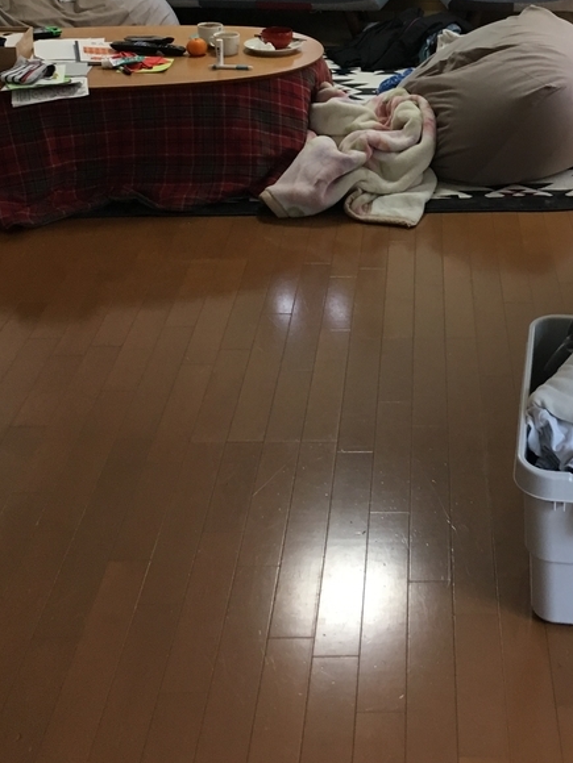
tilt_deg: -15.9
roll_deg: -1.2
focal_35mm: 60
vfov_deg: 30.6
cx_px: 472
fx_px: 1324
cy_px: 59
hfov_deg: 24.0
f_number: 2.2
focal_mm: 4.15
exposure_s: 1/30
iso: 80
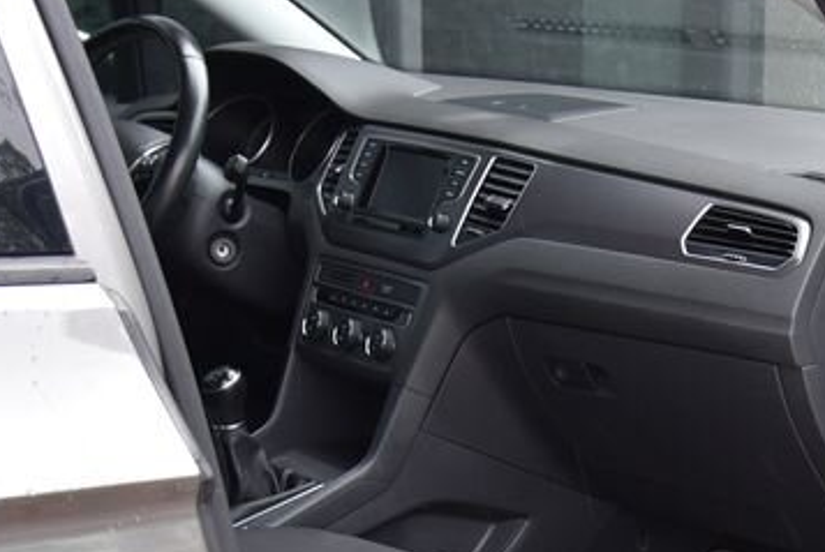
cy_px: 506
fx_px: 1973
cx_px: 894
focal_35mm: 86
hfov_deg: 22.4
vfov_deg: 15.7
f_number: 4.5
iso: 500
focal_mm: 30
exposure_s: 1/80
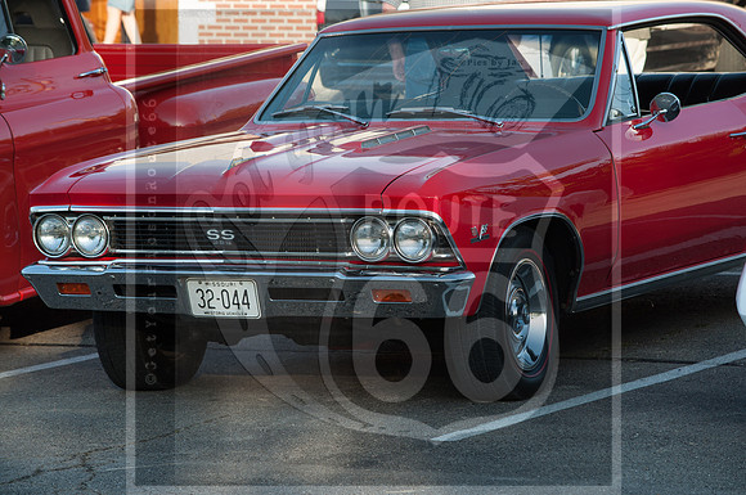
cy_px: 248
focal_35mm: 180
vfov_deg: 7.6
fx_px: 3725
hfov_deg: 11.4
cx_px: 373
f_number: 7.1
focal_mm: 120
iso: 200
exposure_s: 1/200
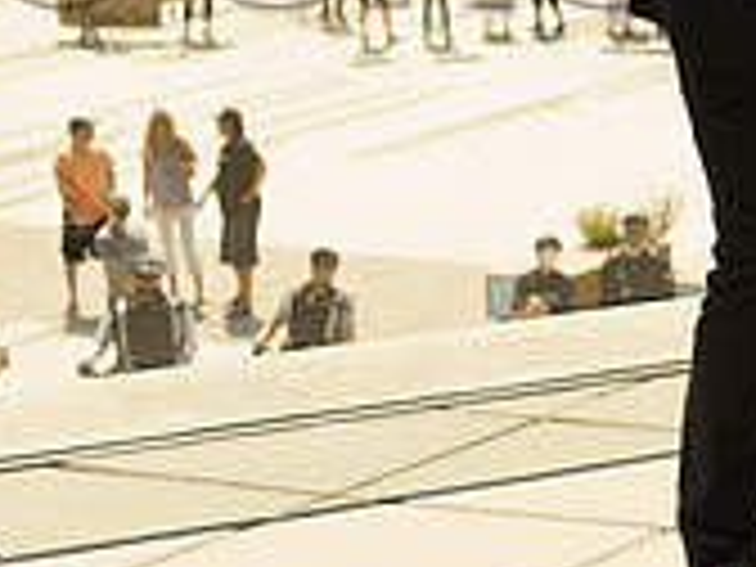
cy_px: -115
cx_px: 1076
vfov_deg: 7.9
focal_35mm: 187
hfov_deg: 10.3
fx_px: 4084
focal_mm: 50
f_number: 4
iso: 160
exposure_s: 1/500
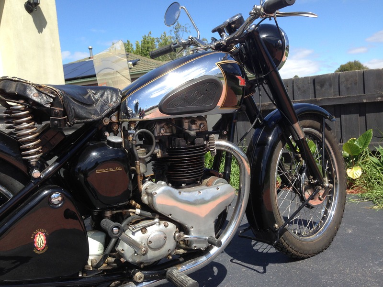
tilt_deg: -2.7
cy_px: 144
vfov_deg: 42.9
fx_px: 365
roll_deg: +5.2
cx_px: 192
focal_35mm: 33
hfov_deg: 55.4
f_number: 2.4
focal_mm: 4.12
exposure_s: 1/1043
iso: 50
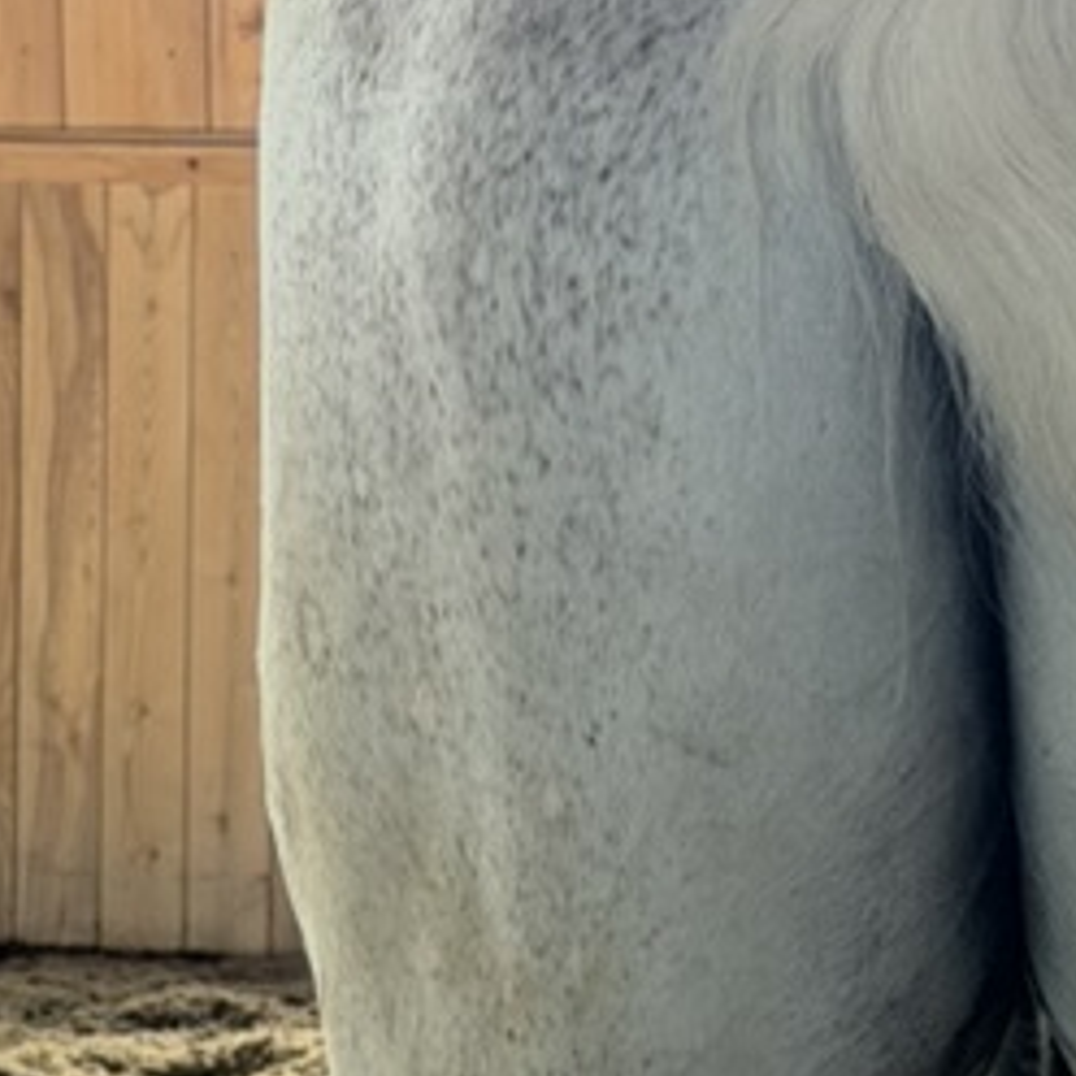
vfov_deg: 9.8
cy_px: 1432
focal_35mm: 175
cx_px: 859
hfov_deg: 10.0
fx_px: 6154
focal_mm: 6.76
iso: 200
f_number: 1.78
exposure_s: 1/209
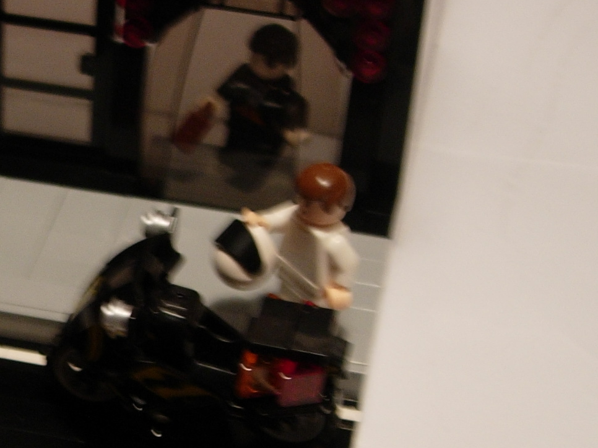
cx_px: -20
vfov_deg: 14.5
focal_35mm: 102
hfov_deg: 18.7
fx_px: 1762
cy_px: 259
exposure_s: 1/28.5
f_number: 2.8
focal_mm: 7.8
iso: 64
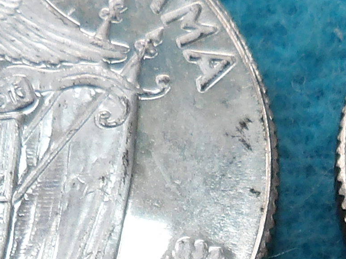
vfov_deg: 8.8
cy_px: 583
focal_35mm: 155
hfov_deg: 12.7
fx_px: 1550
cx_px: 251
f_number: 4.1
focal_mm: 4.2
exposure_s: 1/44
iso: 100
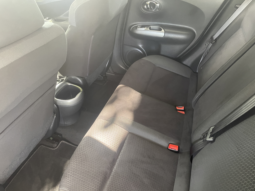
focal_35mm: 26
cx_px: 128
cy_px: 96
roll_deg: +0.0
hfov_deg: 67.3
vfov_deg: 53.1
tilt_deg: -40.3
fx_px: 192
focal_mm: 4.2
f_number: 1.6
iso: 500
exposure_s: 1/45
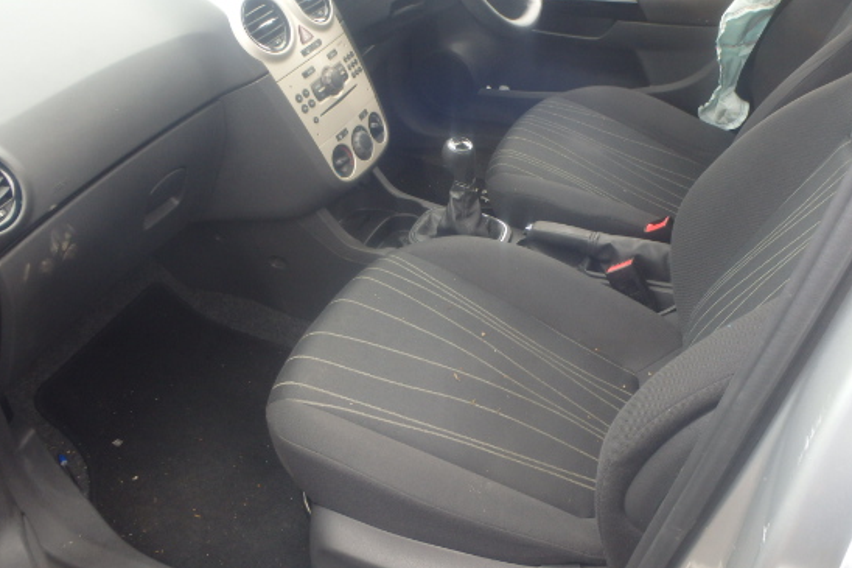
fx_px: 804
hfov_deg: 55.7
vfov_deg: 38.6
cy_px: 205
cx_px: 476
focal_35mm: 34
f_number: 3.9
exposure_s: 1/60
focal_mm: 5
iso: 160
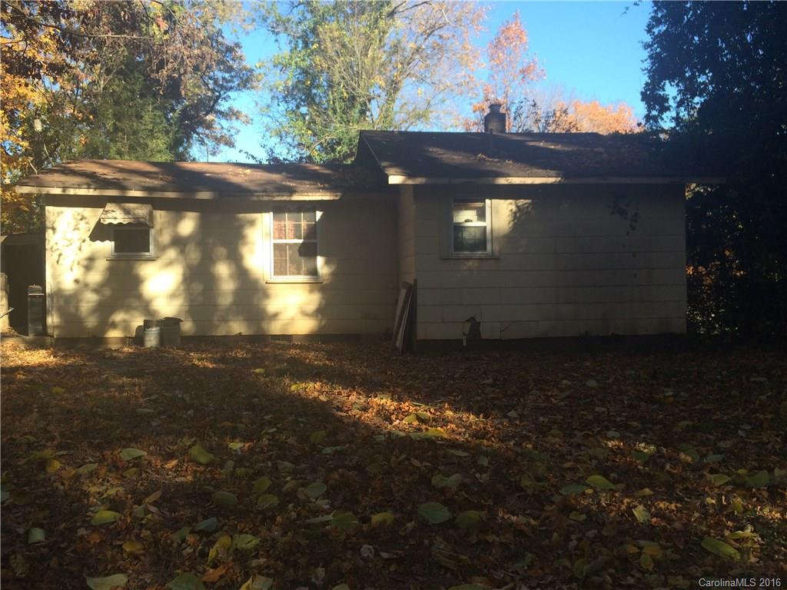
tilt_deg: -1.0
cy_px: 295
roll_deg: +2.0
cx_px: 394
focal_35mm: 29
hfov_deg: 61.7
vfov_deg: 48.2
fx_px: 659
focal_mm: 4.15
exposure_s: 1/441
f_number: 2.2
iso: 32
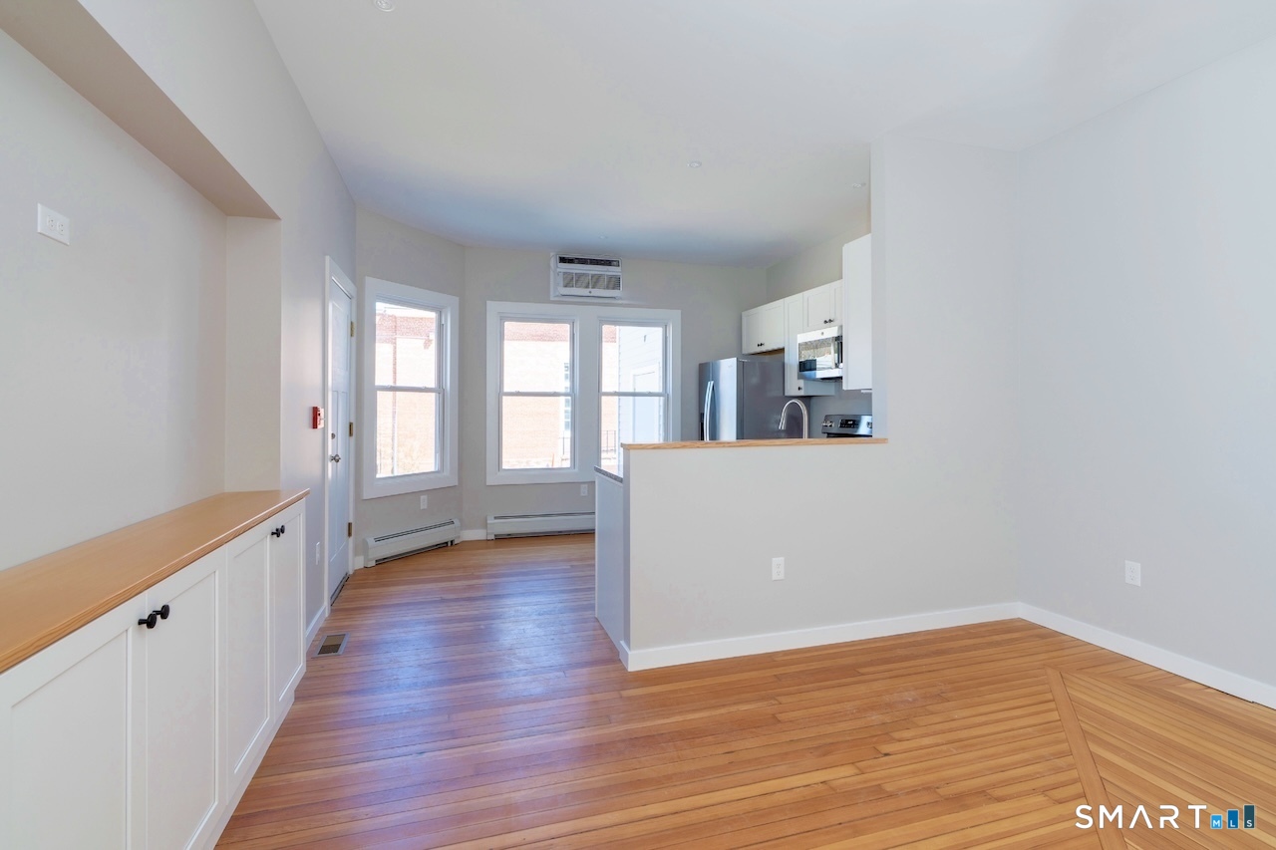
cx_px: 638
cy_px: 425
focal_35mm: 16
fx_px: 567
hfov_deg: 96.7
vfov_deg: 73.7
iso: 250
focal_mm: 16
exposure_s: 1/10
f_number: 11
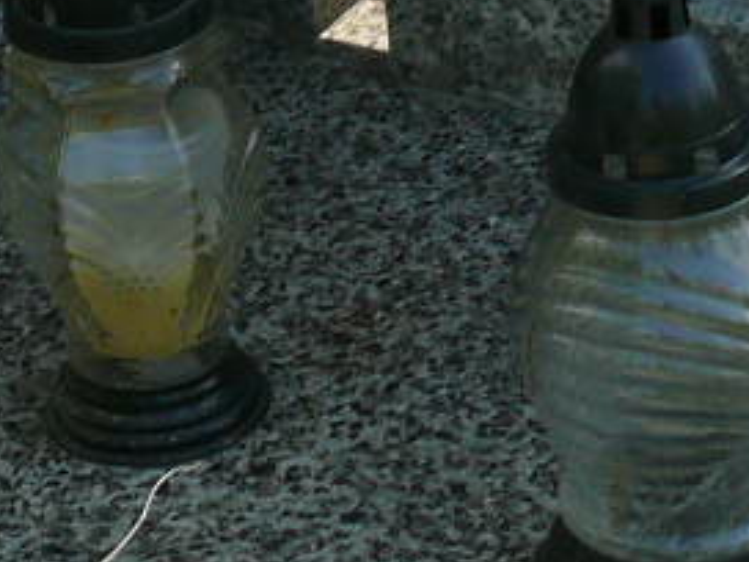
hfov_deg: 9.6
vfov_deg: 7.2
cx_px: 509
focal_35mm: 206
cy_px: -66
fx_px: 4457
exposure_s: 1/250
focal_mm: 7.4
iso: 100
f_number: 5
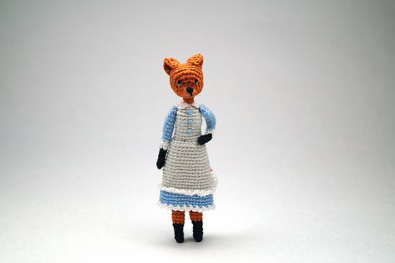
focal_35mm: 82
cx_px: 198
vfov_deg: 16.5
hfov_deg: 24.6
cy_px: 132
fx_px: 905
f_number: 5.6
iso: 100
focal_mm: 55
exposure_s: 1/100
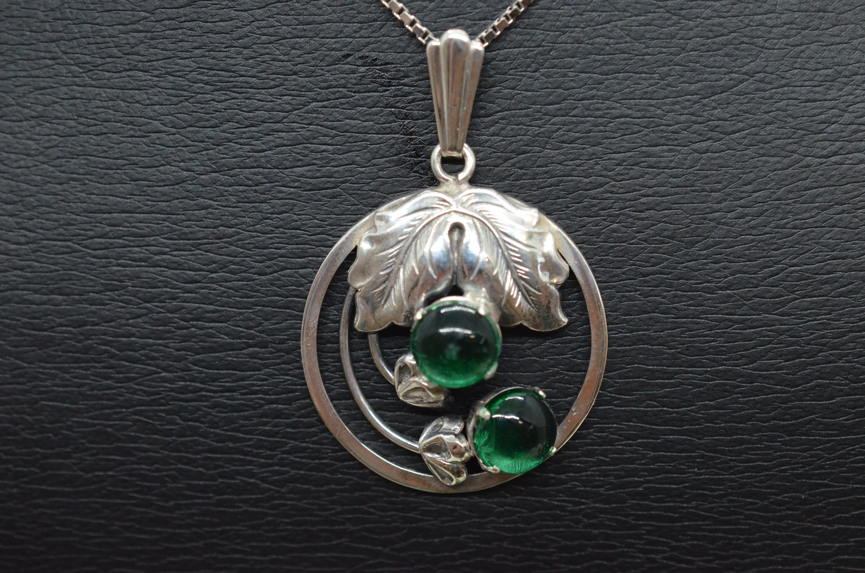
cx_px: 432
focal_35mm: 60
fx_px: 1439
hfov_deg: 33.5
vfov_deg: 22.5
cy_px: 286
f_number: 6.3
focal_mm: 40
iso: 2500
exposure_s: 1/640
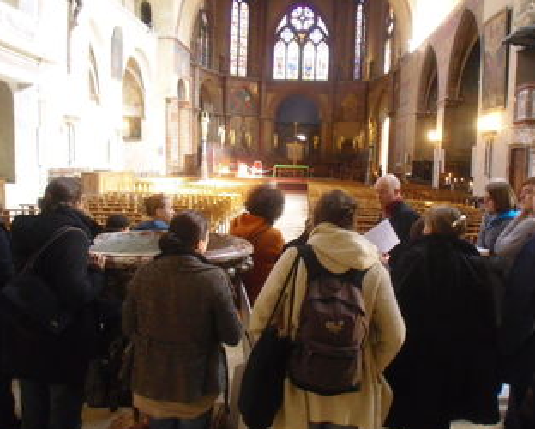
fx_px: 555
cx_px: 328
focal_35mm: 35
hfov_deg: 51.1
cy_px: 242
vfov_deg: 42.2
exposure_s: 1/6
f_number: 2.6
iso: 400
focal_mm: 4.65
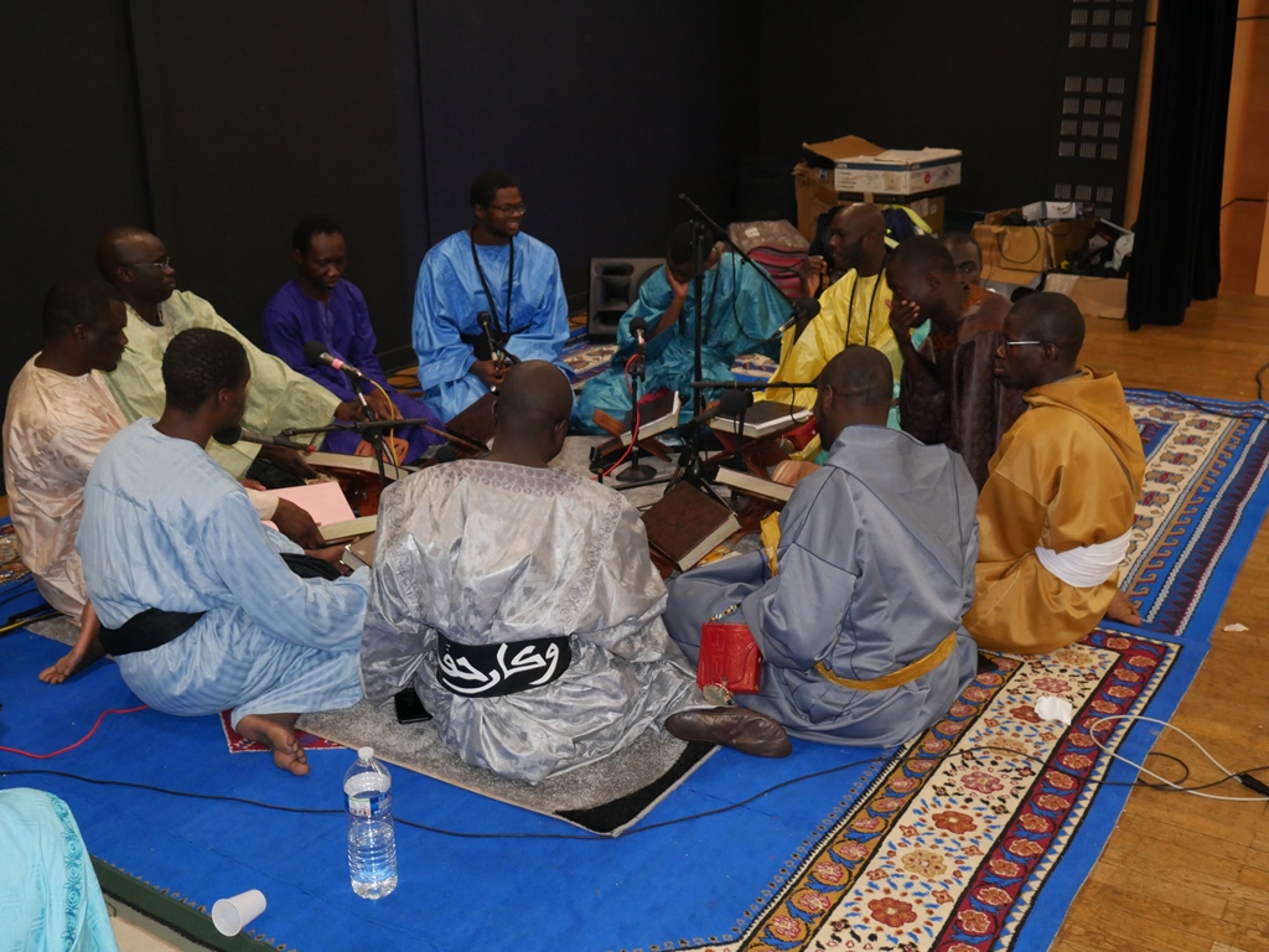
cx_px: 634
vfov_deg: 36.0
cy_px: 476
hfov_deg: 46.8
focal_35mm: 40
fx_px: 1466
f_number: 4.4
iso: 1600
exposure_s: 1/160
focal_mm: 20
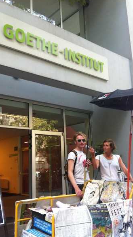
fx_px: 245
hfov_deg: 30.4
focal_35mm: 39
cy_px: 117
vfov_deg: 51.6
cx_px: 58
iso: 80
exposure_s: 1/40
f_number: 2.8
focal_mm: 3.85
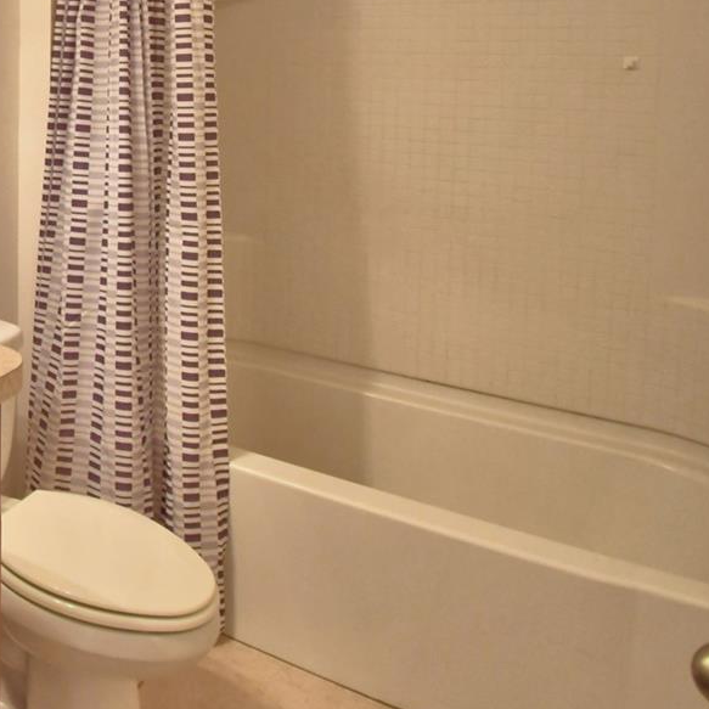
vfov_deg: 43.5
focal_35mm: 35
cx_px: -75
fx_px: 811
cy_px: 84
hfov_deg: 38.7
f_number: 4.5
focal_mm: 10
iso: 500
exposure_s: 1/30
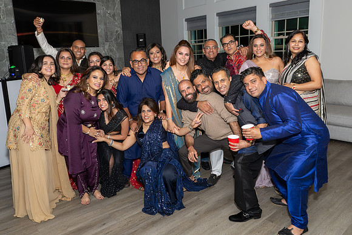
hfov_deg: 66.9
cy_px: 108
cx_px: 180
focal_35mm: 27
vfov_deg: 47.5
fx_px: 267
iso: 1250
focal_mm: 17
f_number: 9
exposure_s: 1/250
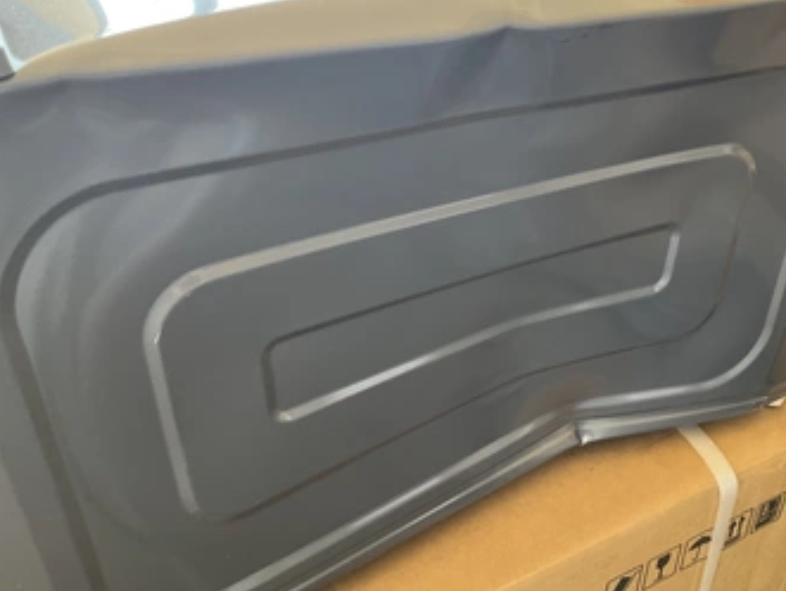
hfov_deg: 52.2
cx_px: 470
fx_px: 796
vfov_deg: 40.8
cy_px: 290
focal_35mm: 35
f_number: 1.8
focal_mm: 3
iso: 80
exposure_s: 1/60
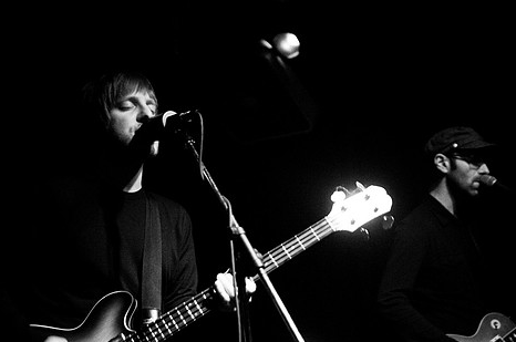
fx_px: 801
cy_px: 194
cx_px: 282
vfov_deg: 24.1
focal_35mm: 56
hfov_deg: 35.7
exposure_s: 1/25
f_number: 1.4
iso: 1000
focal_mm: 30
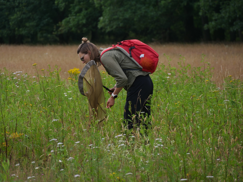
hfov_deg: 7.6
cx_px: 122
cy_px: 91
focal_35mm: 260
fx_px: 1825
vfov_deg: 5.7
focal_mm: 130
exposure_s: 1/640
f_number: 5.6
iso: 200
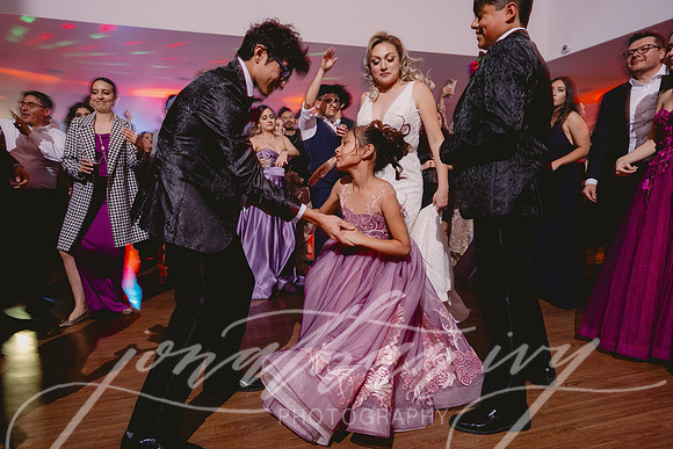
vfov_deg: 51.3
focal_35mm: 25
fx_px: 467
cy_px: 224
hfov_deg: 71.5
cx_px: 336
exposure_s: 1/25
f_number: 3.5
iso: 500
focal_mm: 25
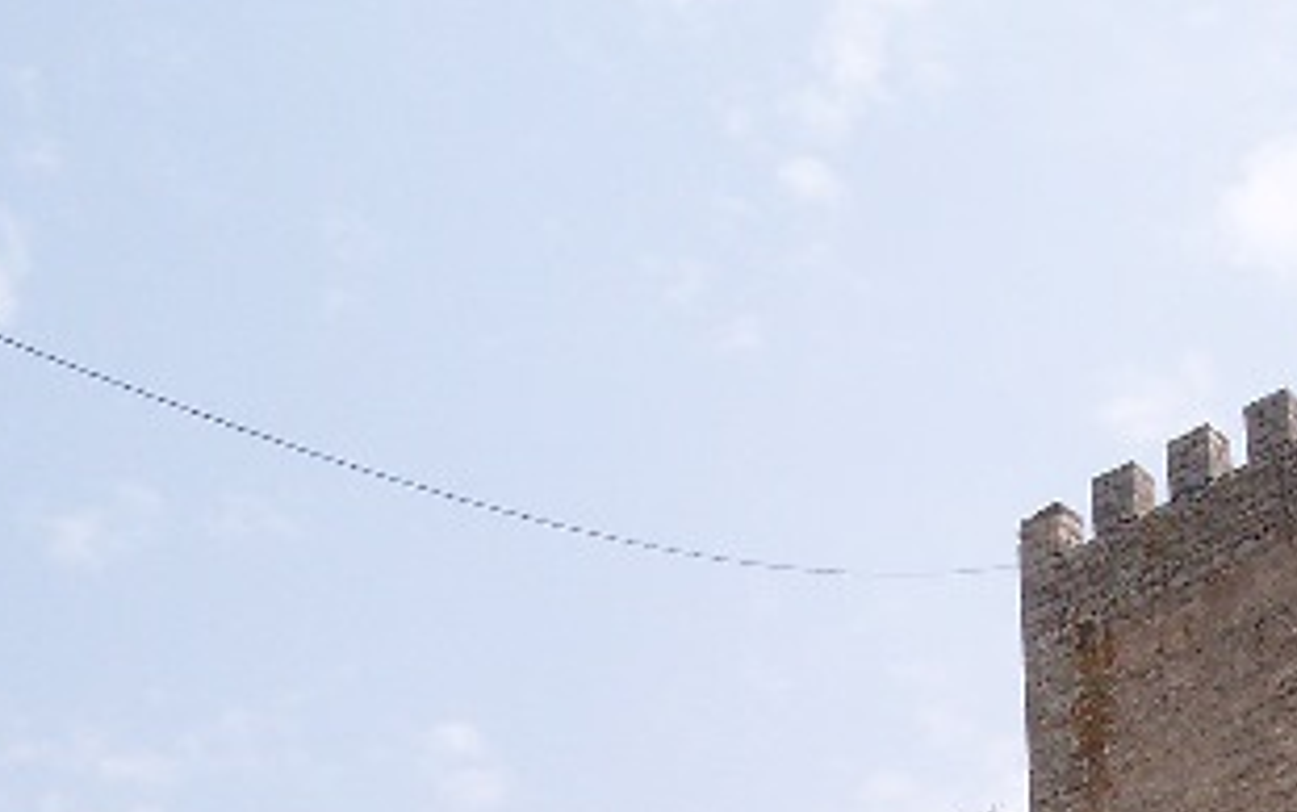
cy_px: 1118
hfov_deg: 19.9
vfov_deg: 12.1
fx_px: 3677
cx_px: 879
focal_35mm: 104
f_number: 4.8
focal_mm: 8
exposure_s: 1/700
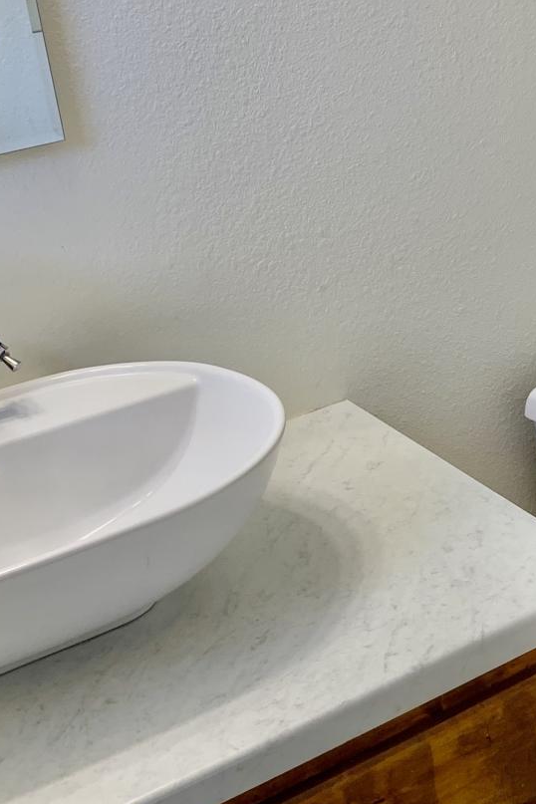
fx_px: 1496
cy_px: 342
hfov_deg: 19.6
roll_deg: +3.9
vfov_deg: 30.0
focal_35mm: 67
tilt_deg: -21.8
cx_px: 561
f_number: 1.8
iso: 80
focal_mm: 4.25
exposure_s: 1/120
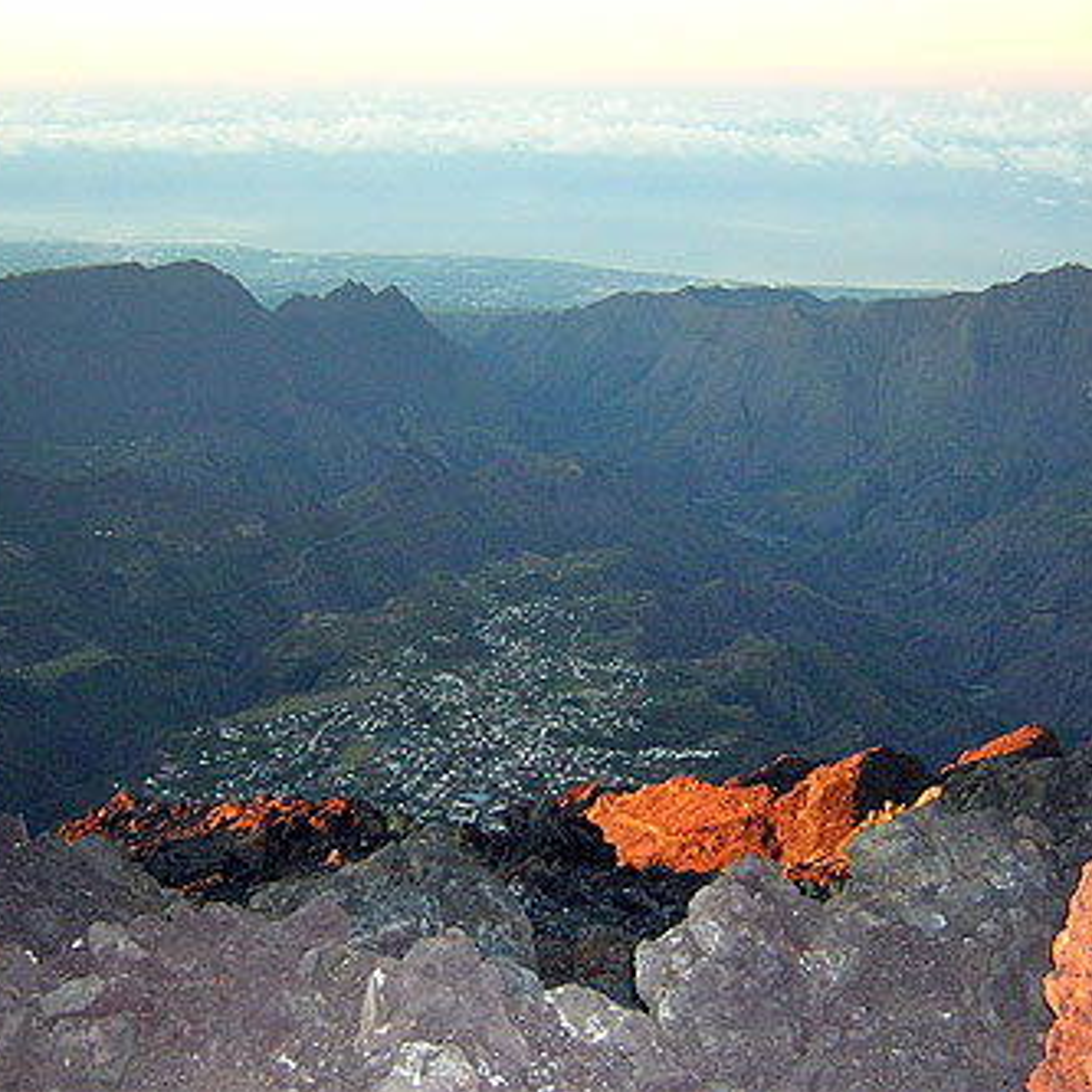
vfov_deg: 39.2
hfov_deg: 39.1
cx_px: 479
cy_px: 541
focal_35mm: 43
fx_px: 1535
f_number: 2.6
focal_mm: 4.7
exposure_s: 1/60.1
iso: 370
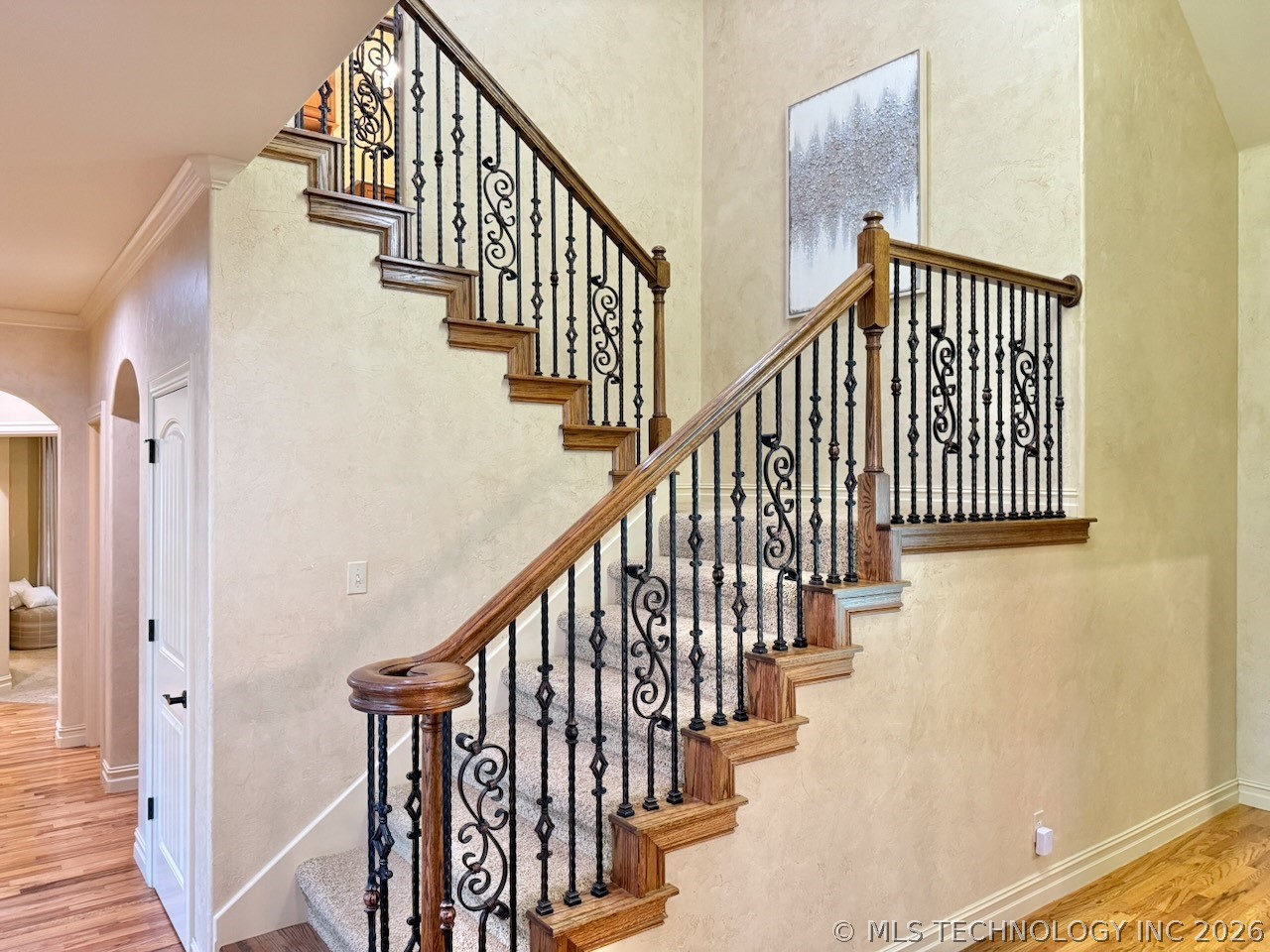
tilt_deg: -0.6
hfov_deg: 71.6
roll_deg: +0.0
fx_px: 881
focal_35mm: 24
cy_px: 476
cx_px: 635
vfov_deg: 56.8
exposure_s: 1/60
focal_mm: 6.76
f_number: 1.78
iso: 640
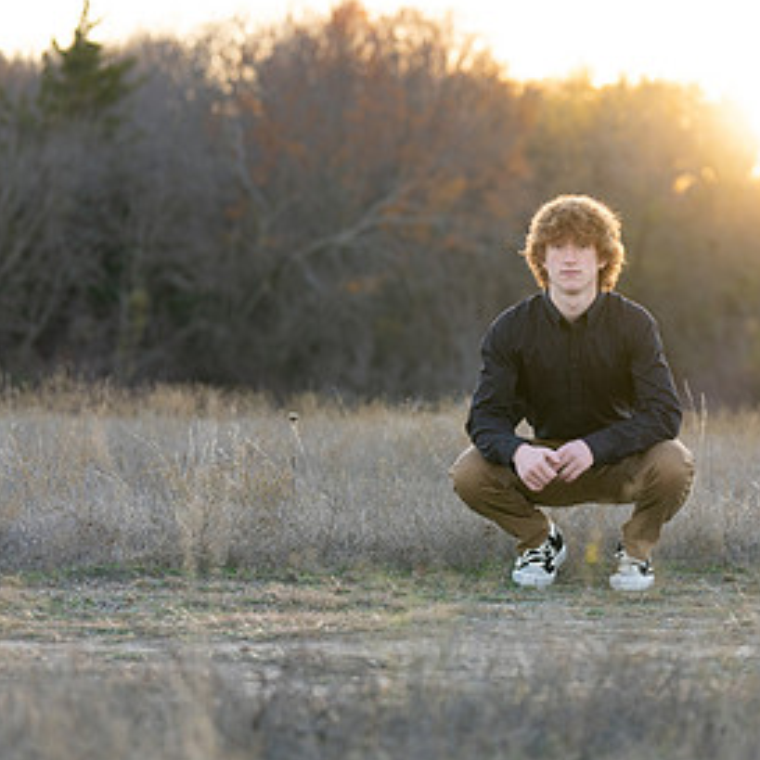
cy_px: 349
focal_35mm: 170
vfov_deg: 10.3
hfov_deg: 10.3
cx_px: 593
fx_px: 4223
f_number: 2.8
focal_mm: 94
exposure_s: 1/320
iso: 320
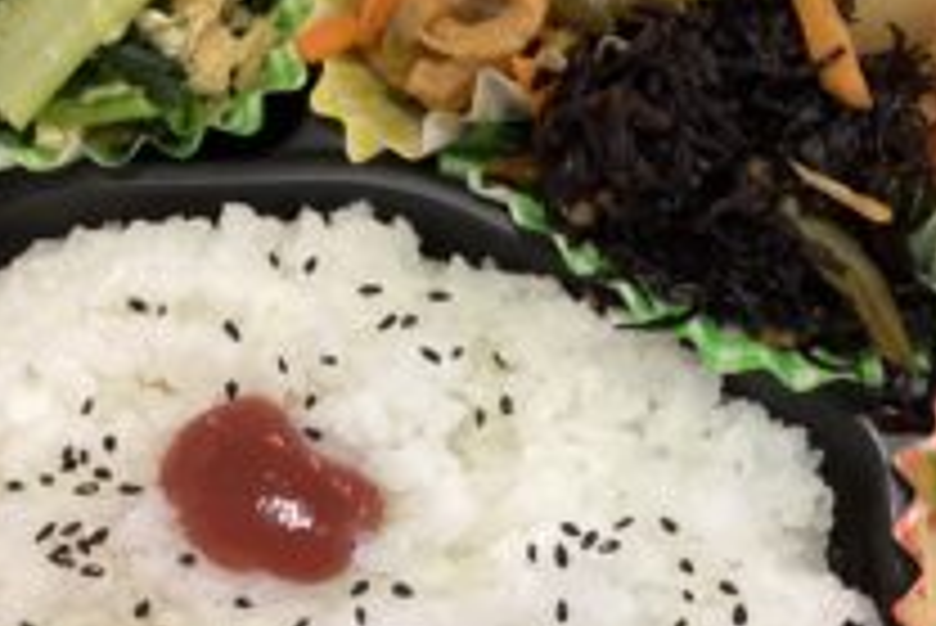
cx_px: 583
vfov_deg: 23.4
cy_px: 290
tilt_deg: -76.7
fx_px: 1509
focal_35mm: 58
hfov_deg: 34.3
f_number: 2.4
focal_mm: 3.3
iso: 320
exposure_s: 1/60
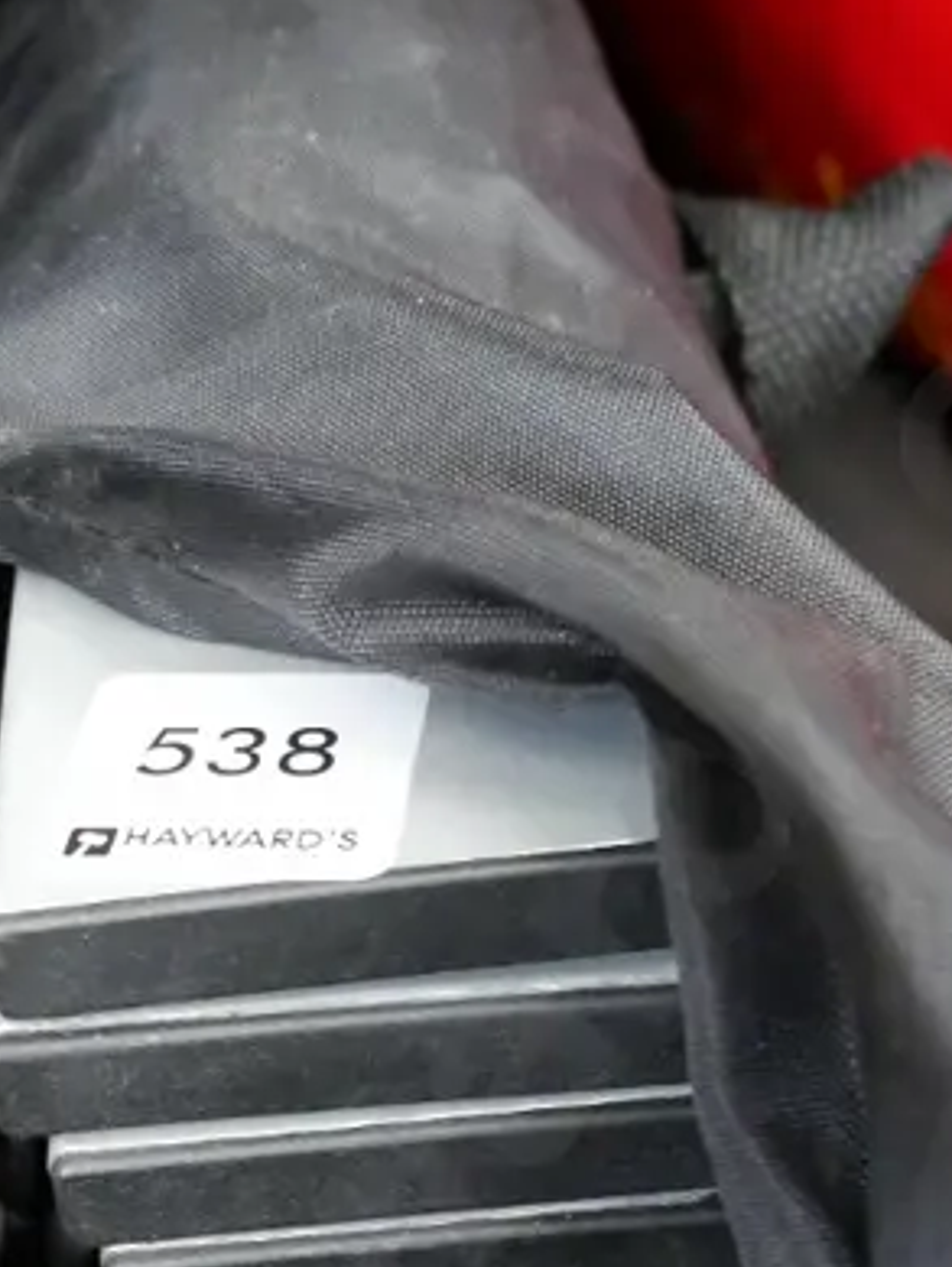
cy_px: 1183
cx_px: 429
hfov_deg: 23.3
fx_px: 2308
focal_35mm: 63
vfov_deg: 29.2
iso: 3200
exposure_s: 1/25
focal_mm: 12
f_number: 4
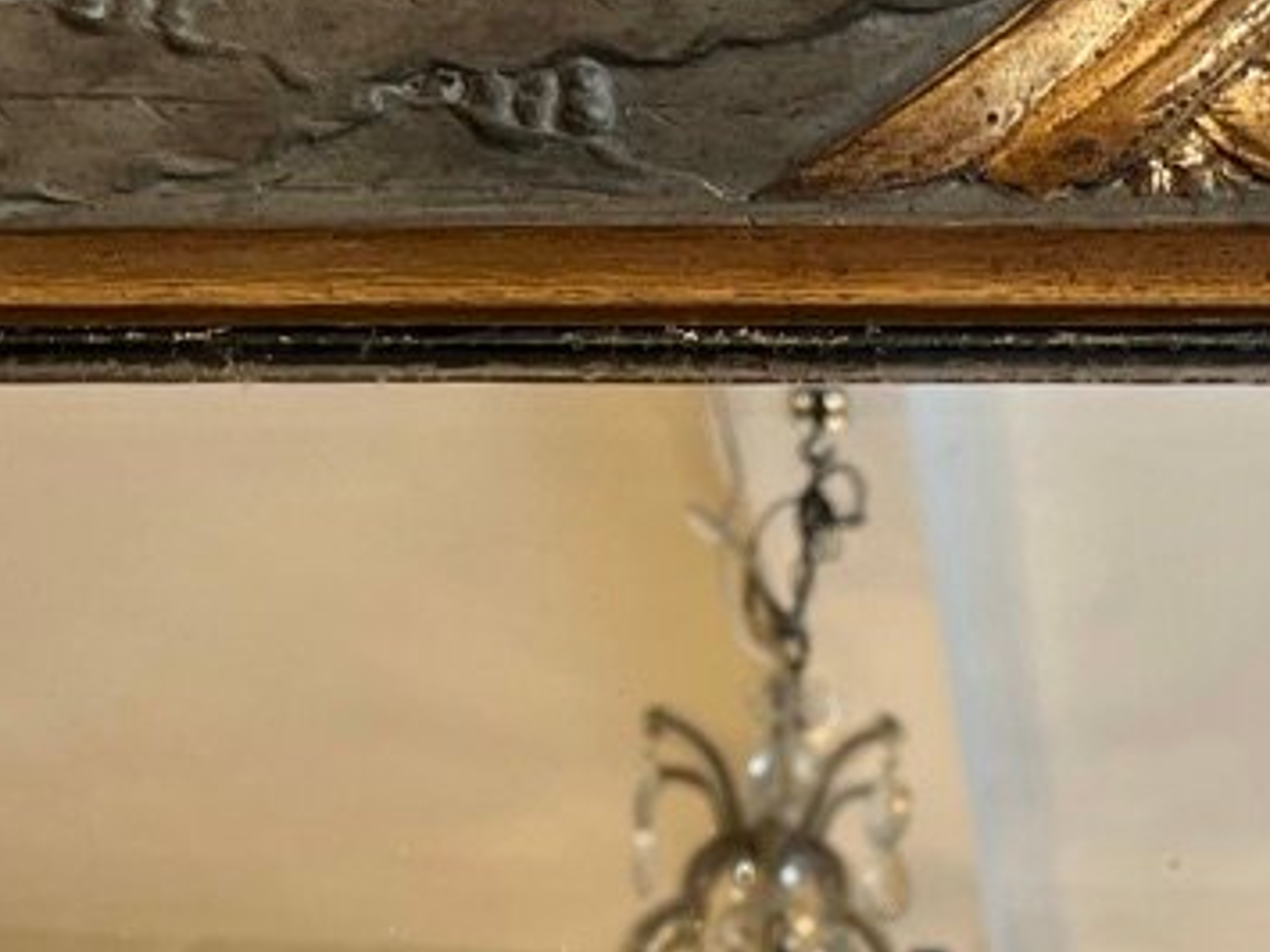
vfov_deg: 19.1
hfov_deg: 25.4
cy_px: 927
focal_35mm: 75
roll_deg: -0.5
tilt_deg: +16.2
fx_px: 2751
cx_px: 1077
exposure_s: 1/100
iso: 100
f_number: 1.6
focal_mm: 5.1
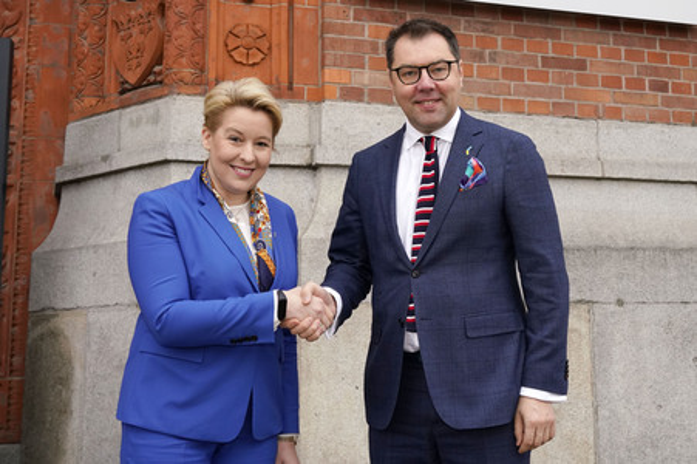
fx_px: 735
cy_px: 232
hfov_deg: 50.7
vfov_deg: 35.0
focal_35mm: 38
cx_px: 348
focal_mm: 38
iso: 1600
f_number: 6.3
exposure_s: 1/400
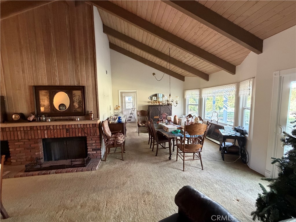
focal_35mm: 14
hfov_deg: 102.1
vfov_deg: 85.7
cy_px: 111
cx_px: 148
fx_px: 120
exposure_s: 1/60
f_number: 2.2
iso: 500
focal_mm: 2.22
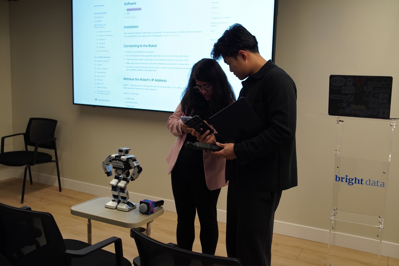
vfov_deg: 38.4
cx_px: 200
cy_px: 133
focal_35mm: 34
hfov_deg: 55.1
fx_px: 382
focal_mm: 23
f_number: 4
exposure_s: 1/60
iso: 500
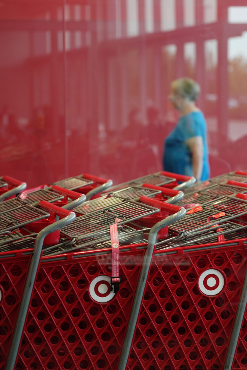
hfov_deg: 11.9
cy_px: 186
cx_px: 183
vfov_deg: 17.8
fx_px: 1183
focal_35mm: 115
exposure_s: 1/200
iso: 640
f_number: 2.8
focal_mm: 76
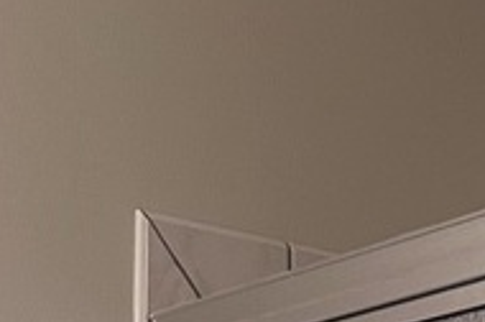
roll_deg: -0.7
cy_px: 1048
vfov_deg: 7.5
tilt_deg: -7.8
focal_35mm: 154
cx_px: 92
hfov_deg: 13.3
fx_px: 2071
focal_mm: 5.1
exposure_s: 1/60
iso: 100
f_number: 1.6
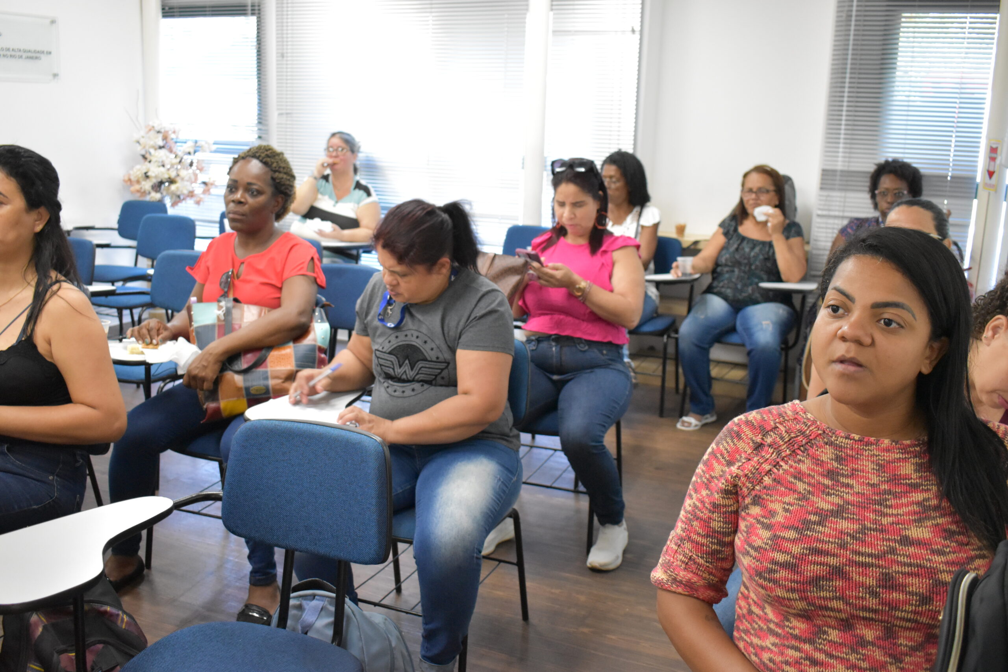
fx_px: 966
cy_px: 336
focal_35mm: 34
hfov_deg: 55.1
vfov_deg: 38.4
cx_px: 504
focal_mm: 23
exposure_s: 1/30
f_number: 4
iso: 2500
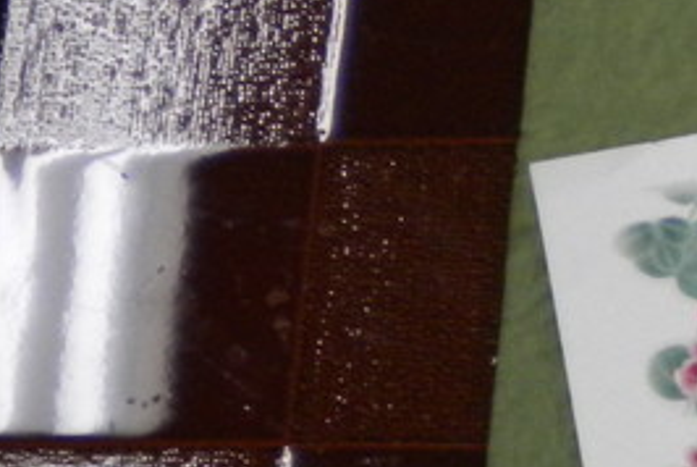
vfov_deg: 8.3
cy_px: 535
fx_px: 3179
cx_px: 1562
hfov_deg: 10.9
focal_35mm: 164
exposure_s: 1/52.8
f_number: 3.1
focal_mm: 6.3
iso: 216
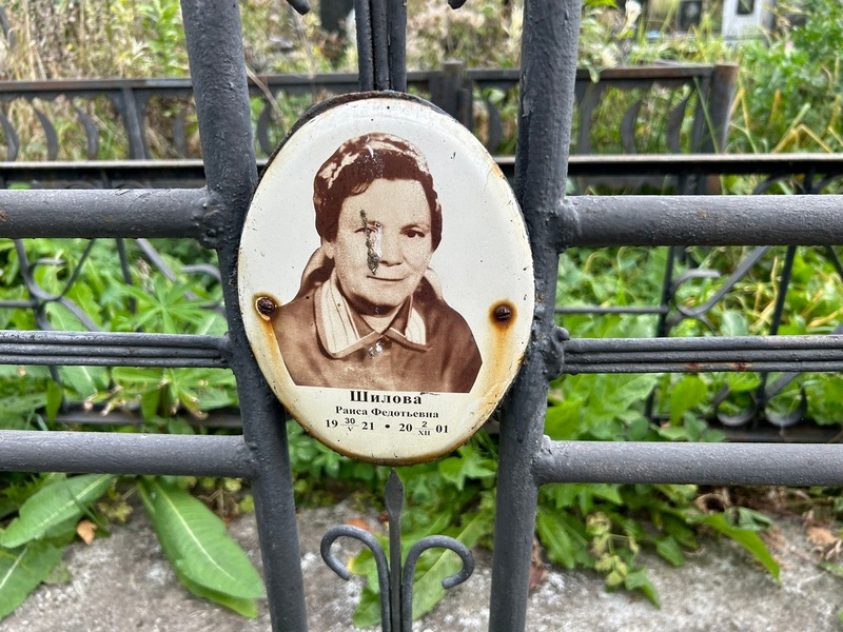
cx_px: 422
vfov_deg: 53.1
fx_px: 633
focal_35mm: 26
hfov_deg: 67.3
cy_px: 316
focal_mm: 5.7
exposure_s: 1/461
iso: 50
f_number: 1.5
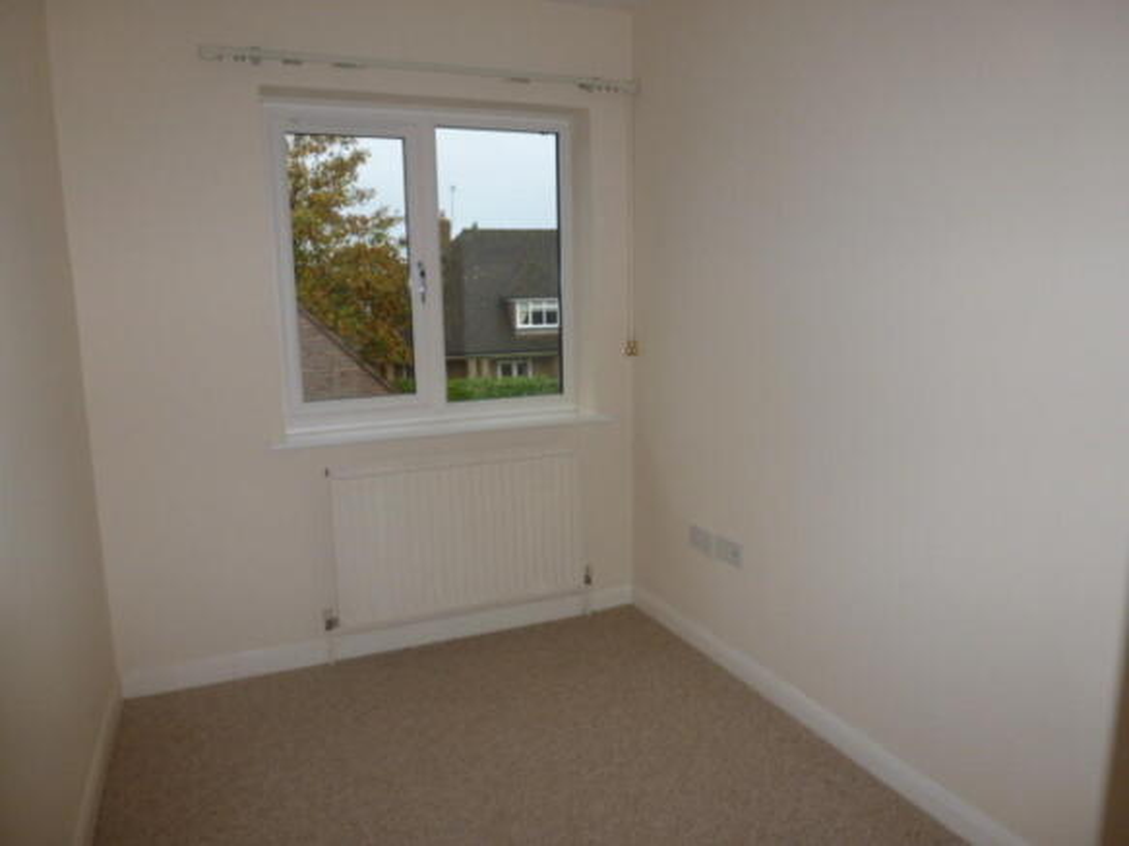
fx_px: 783
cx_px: 564
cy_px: 423
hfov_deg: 71.6
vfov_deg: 56.8
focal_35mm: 24
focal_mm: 4.3
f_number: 3.3
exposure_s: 1/60
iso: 125
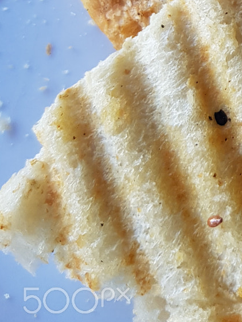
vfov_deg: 23.6
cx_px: 331
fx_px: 689
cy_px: -83
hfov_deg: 18.3
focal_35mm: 74
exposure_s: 1/100
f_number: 1.7
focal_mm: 4.2
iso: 64
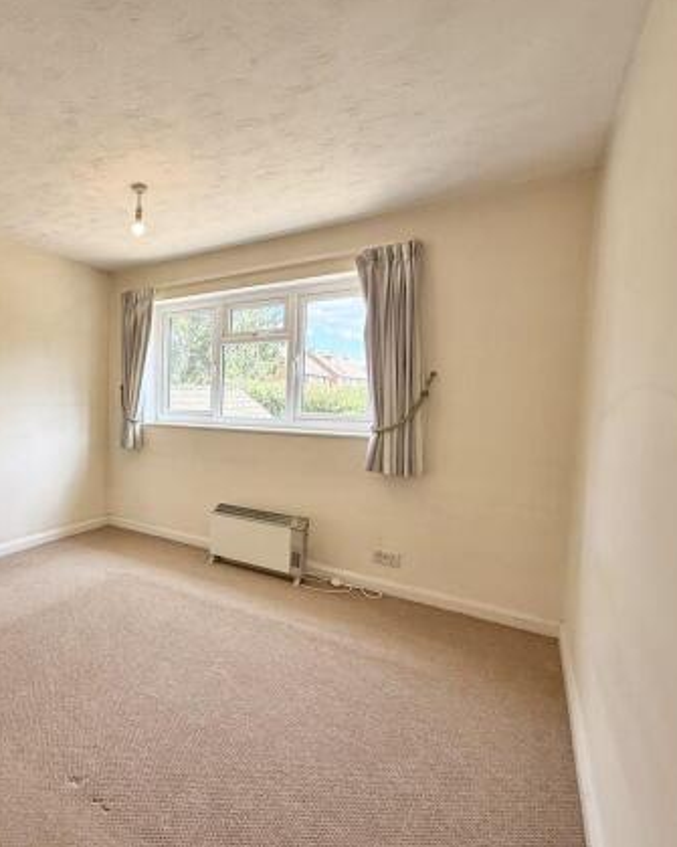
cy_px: 428
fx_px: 476
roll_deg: -0.4
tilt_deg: -3.5
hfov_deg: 62.2
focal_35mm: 19
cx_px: 98
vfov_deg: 83.3
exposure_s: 1/184
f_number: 2.2
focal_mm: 2.22
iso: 64
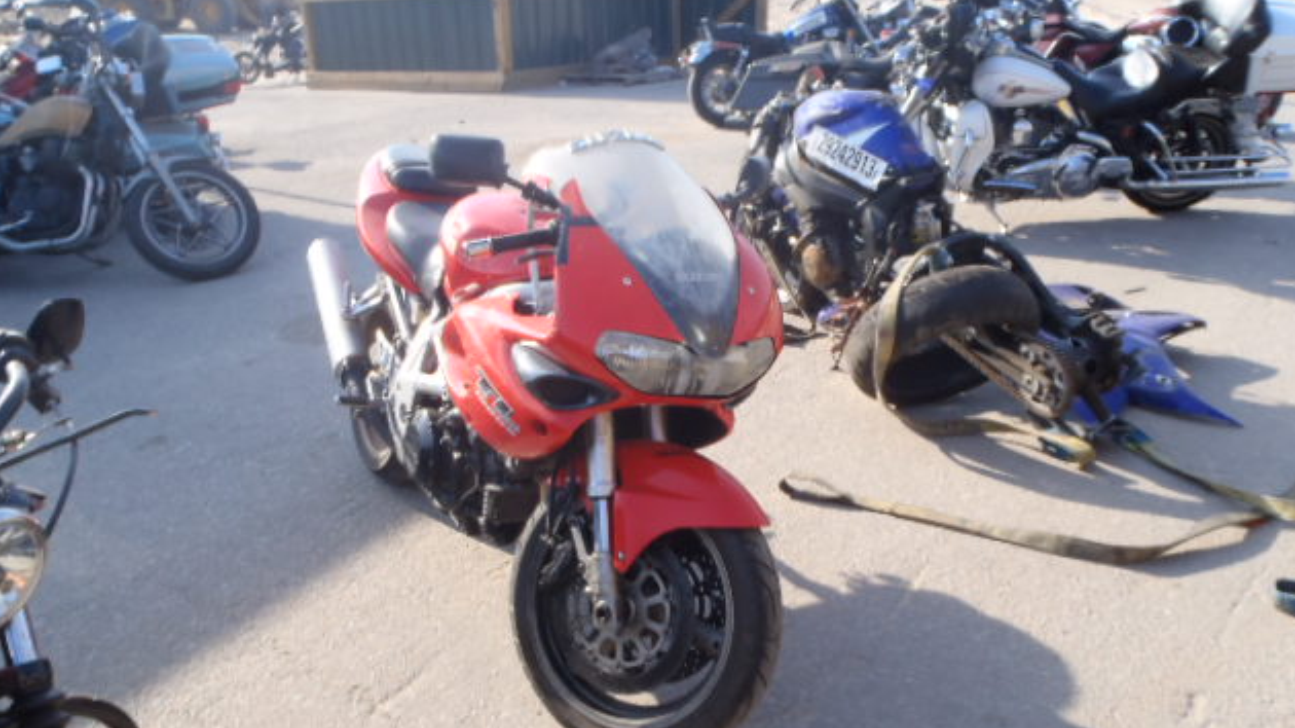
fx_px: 1064
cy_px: 420
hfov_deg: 62.6
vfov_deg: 37.7
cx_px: 652
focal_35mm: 31
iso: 80
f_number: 4.5
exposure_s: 1/250
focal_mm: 5
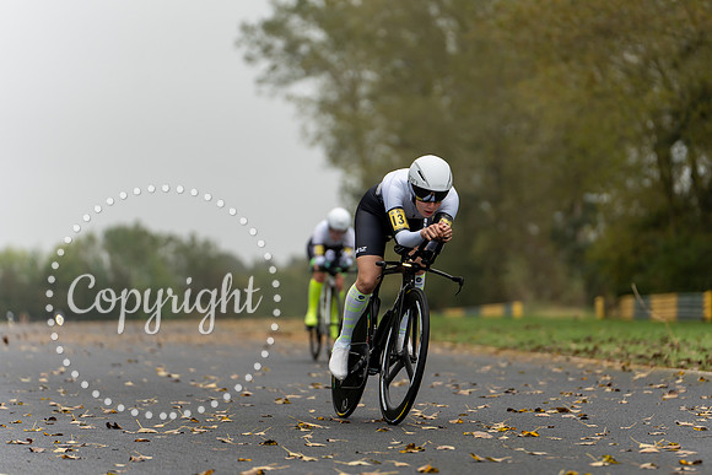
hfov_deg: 11.1
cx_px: 418
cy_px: 220
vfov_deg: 7.5
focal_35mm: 184
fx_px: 3647
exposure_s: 1/1000
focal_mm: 157
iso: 320
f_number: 2.8
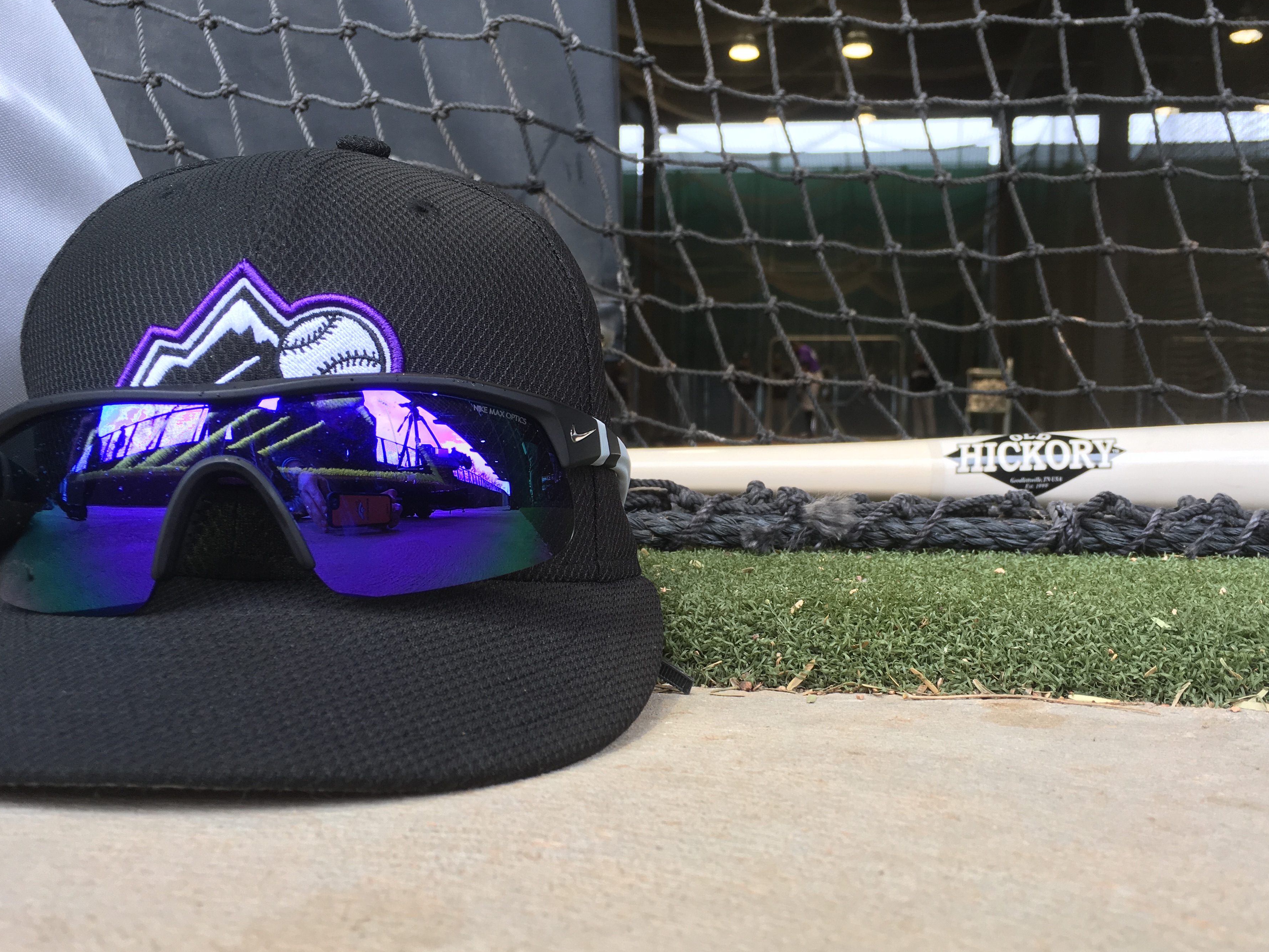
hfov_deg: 55.2
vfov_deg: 42.9
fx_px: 1210
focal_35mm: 33
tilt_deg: -2.0
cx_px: 710
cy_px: 486
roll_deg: -2.2
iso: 32
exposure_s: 1/40
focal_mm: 4.15
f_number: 2.2
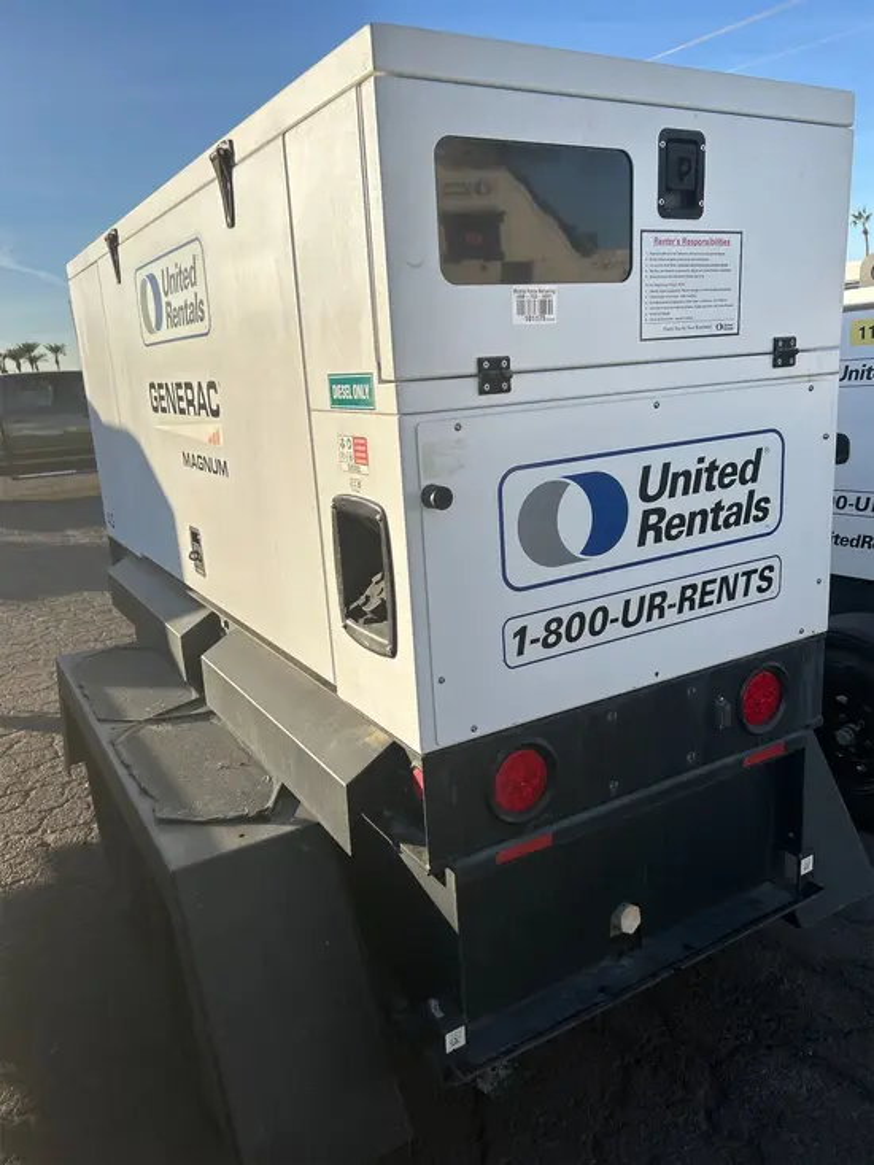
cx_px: 437
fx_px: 875
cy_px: 582
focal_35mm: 26
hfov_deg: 53.1
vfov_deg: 67.3
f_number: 1.5
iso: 50
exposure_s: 1/3968
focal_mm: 5.7
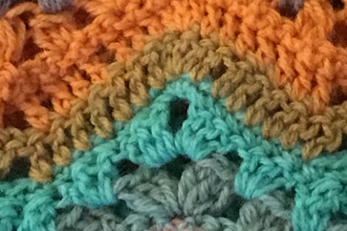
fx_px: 1398
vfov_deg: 9.0
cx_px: 308
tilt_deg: -74.4
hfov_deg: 14.0
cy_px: -194
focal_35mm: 145
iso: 200
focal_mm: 3.3
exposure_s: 1/17
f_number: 2.4
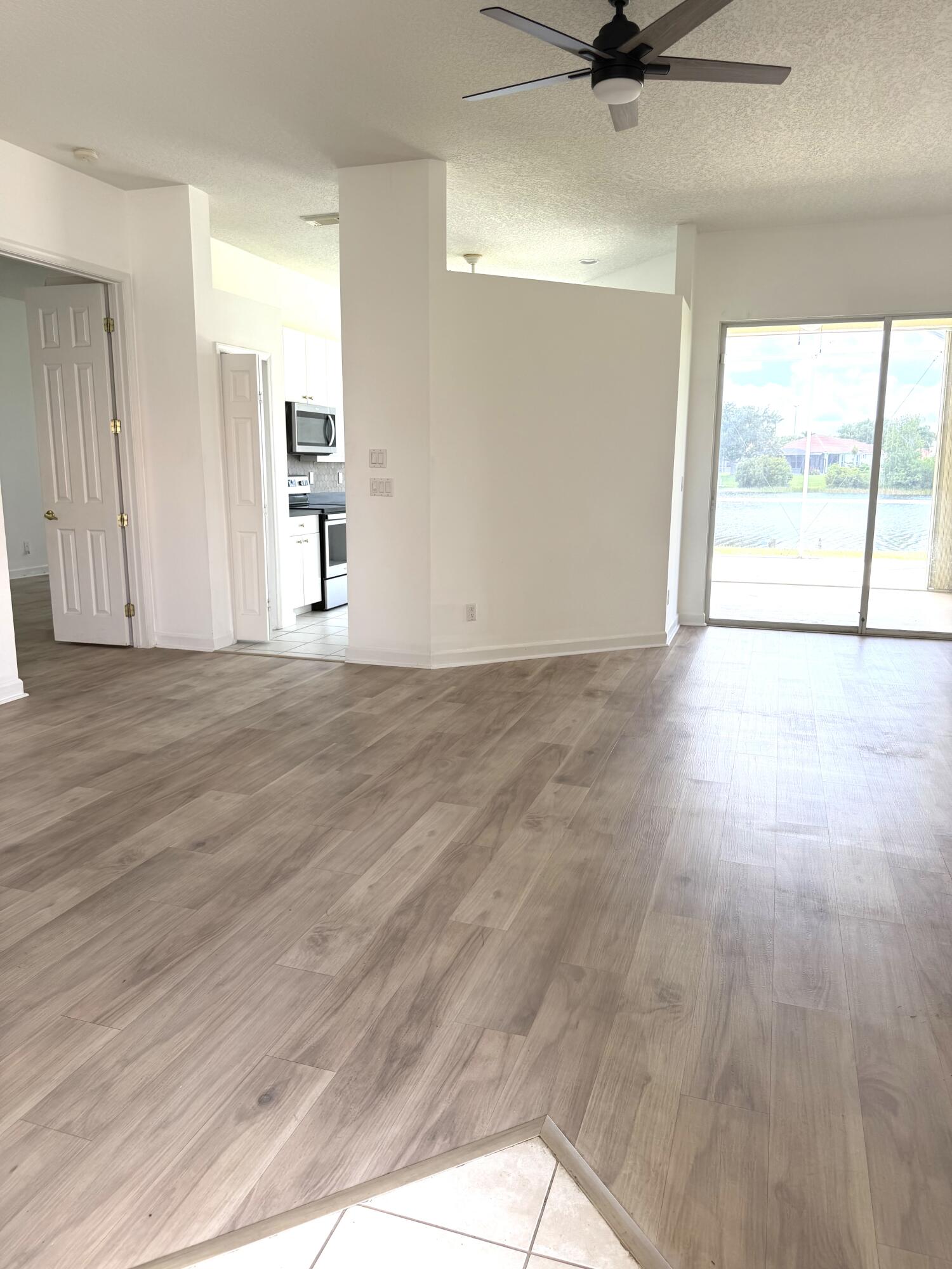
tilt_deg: -10.7
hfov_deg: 56.8
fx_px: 880
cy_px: 634
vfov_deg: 71.6
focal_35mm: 24
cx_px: 476
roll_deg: +0.2
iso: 80
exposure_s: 1/170
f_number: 1.78
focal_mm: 6.76
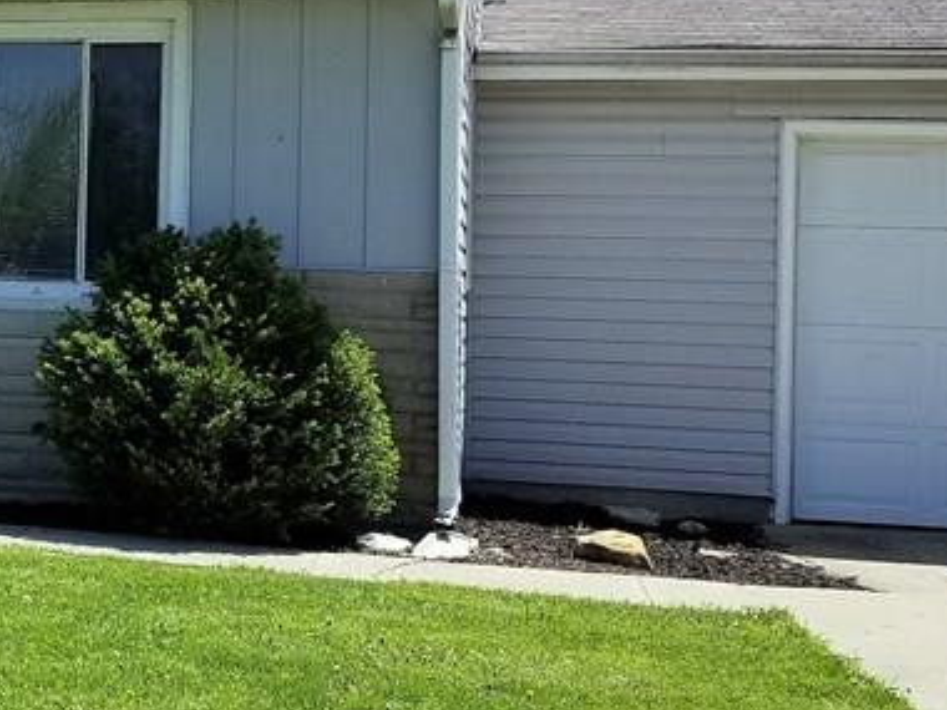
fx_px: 1915
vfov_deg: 20.9
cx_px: -92
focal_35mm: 70
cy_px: 245
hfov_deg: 25.7
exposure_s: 1/2080
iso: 50
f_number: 1.7
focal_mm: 4.25
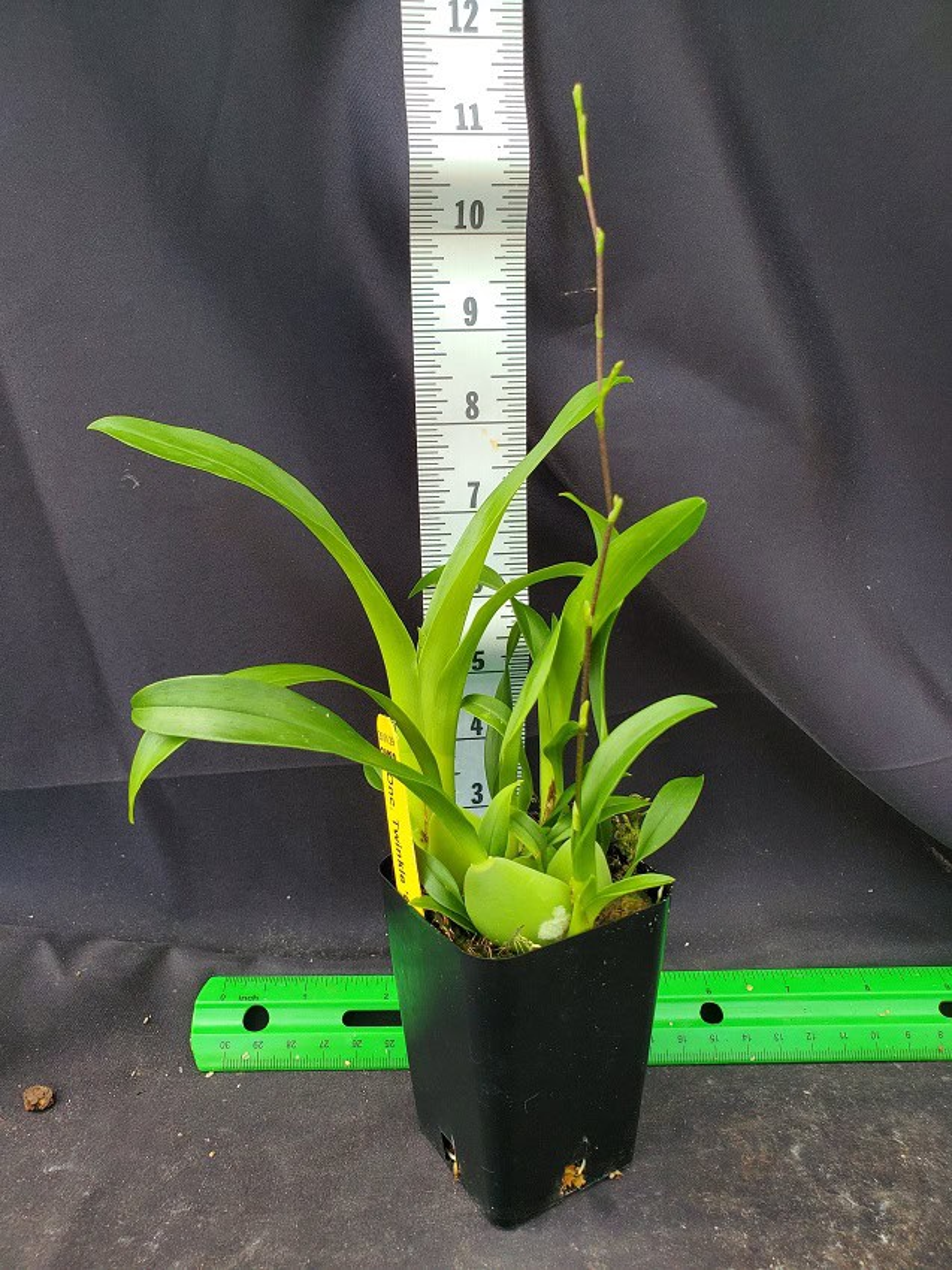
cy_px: 635
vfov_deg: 67.3
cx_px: 476
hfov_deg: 53.0
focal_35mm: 26
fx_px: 954
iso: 125
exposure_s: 1/120
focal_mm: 4.3
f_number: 2.4
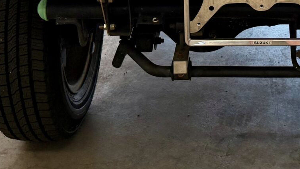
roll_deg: +0.4
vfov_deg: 12.7
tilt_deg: -10.4
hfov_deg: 23.8
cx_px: 247
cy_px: -123
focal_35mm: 88
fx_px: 700
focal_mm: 6.76
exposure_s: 1/120
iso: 200
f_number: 1.78
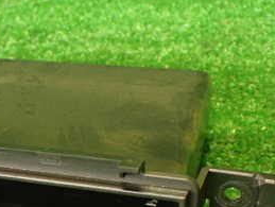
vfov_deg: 19.5
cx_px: 17
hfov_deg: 25.3
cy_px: 195
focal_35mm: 74
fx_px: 589
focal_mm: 5.79
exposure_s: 1/30
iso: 500
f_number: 2.4
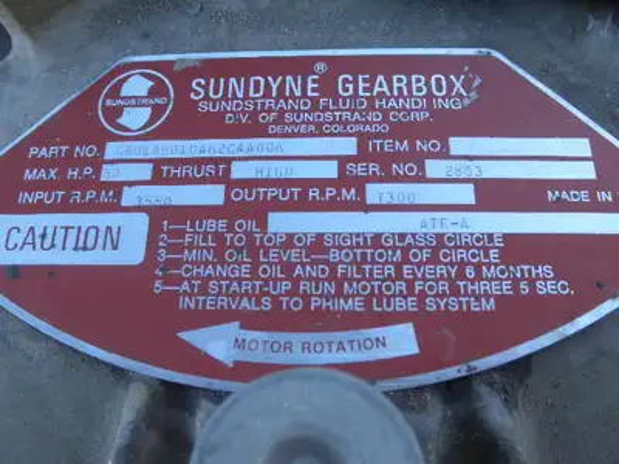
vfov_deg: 49.7
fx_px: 501
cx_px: 310
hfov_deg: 63.4
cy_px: 232
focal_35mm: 28
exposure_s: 1/100
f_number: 3
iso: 64
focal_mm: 5
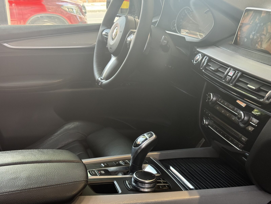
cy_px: 102
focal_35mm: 48
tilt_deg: -17.3
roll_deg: +2.1
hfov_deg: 39.7
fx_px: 376
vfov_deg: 30.3
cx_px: 136
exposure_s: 1/100
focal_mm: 6.76
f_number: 1.78
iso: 200
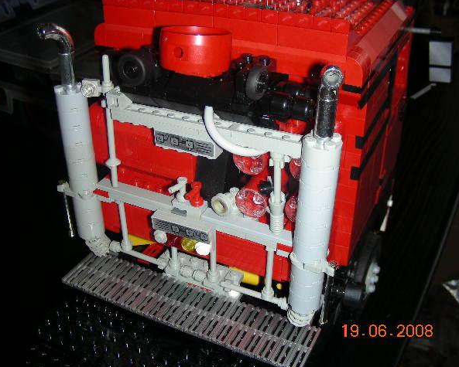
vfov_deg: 37.4
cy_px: 184
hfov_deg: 45.8
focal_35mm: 40
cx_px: 218
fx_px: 544
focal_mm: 6.3
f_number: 3.5
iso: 50
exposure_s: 1/60
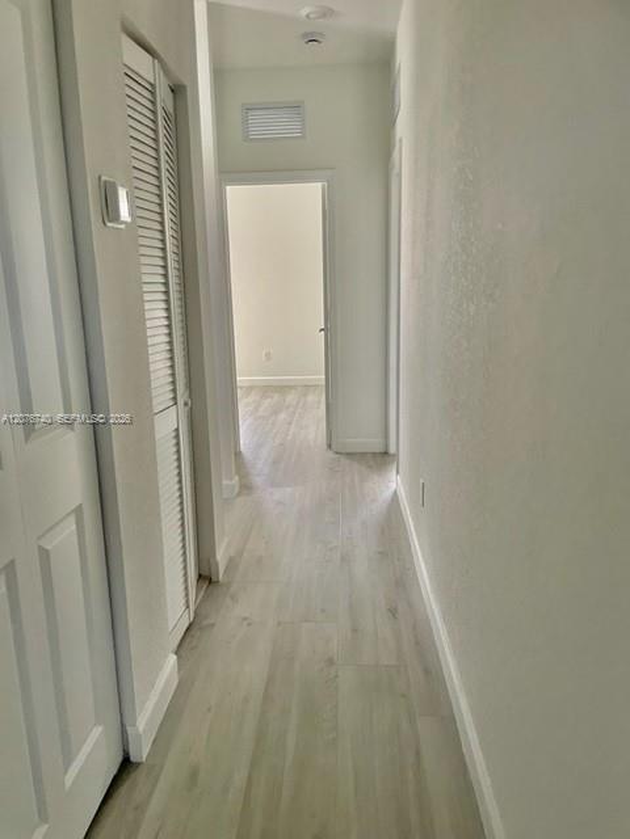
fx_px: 631
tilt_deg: -14.2
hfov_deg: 53.1
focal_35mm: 26
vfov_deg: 67.3
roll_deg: -0.9
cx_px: 315
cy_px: 420
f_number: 1.6
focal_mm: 4.2
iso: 125
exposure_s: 1/84
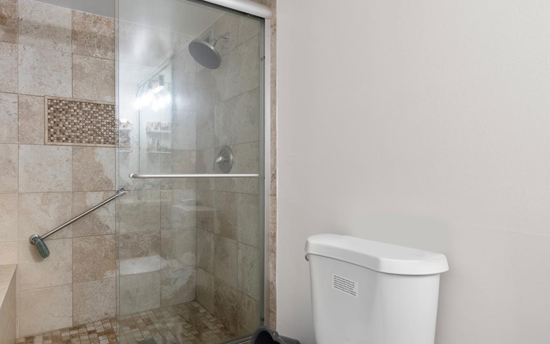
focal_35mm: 21
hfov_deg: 81.1
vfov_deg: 57.2
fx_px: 315
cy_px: 182
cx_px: 213
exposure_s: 1/5
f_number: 8
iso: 200
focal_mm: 16
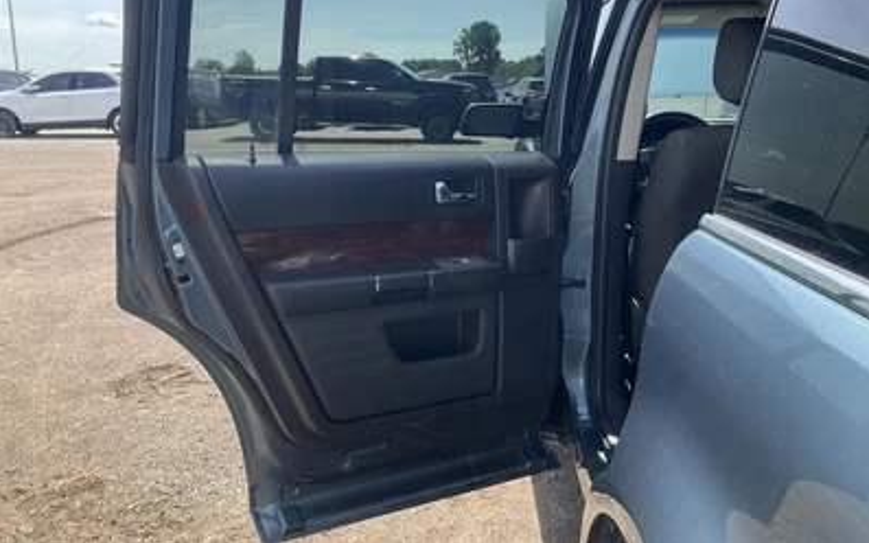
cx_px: 436
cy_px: 217
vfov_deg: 40.4
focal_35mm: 31
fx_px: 734
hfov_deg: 61.2
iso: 25
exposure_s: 1/435
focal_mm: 3
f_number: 1.8
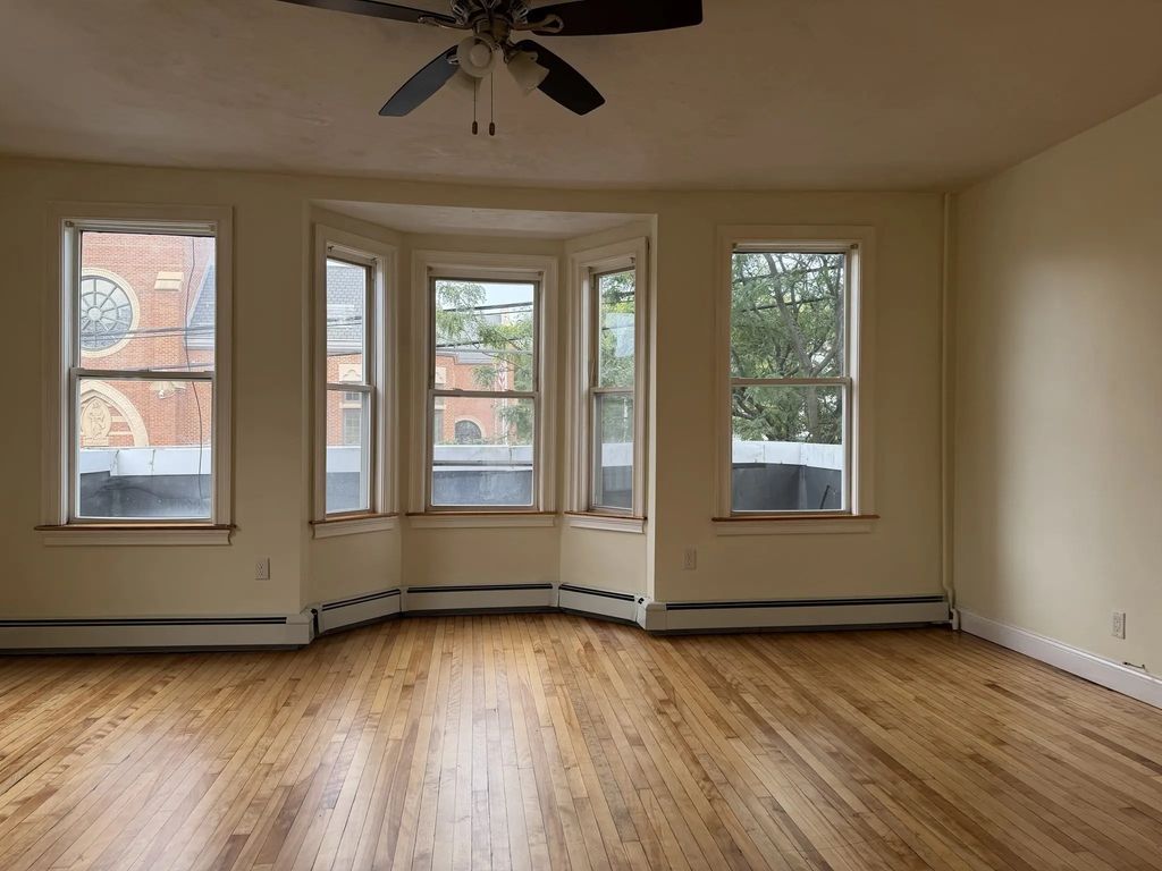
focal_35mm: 24
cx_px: 581
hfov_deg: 71.6
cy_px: 436
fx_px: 806
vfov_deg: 56.8
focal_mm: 6.76
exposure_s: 1/132
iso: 80
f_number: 1.78
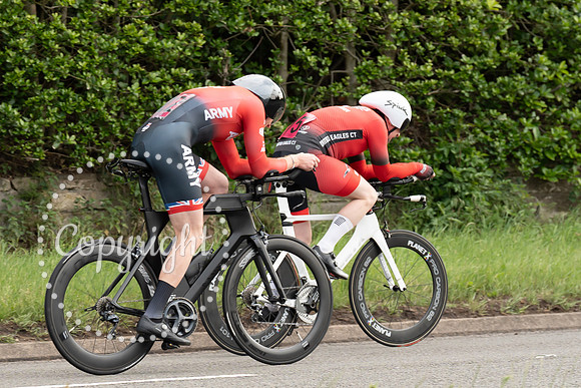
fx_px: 3963
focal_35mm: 246
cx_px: 70
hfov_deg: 8.4
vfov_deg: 5.6
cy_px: 251
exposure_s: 1/1000
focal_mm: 106
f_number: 4
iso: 400
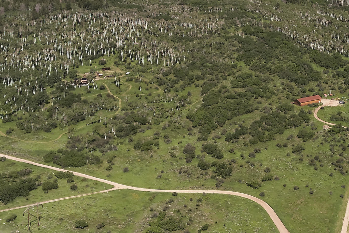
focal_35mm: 76
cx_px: 359
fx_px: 737
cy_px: 39
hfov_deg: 25.2
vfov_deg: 17.8
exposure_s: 1/60
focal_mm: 36
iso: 100
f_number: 10
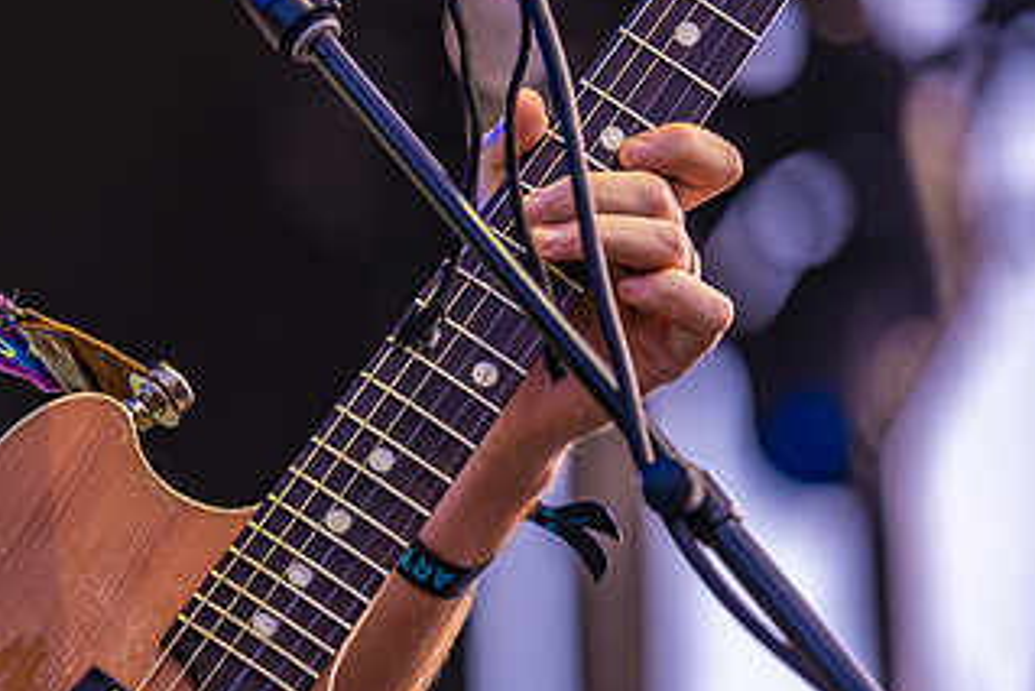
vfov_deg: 3.8
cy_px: 294
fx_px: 10469
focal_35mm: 364
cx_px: 159
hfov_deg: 5.7
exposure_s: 1/400
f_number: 3.2
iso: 100
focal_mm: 200
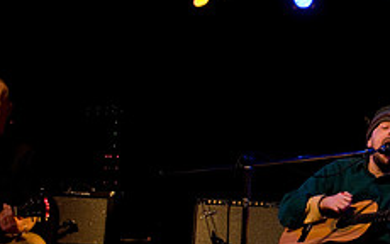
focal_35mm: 77
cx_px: 382
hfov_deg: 25.6
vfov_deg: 16.9
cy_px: 152
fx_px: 819
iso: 800
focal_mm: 20
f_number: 2.8
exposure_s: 1/80
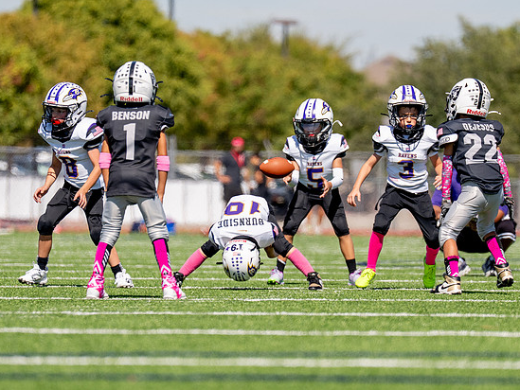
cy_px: 221
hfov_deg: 4.7
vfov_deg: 3.5
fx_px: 6326
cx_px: 301
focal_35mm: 421
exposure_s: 1/5000
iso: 200
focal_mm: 200
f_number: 2.8
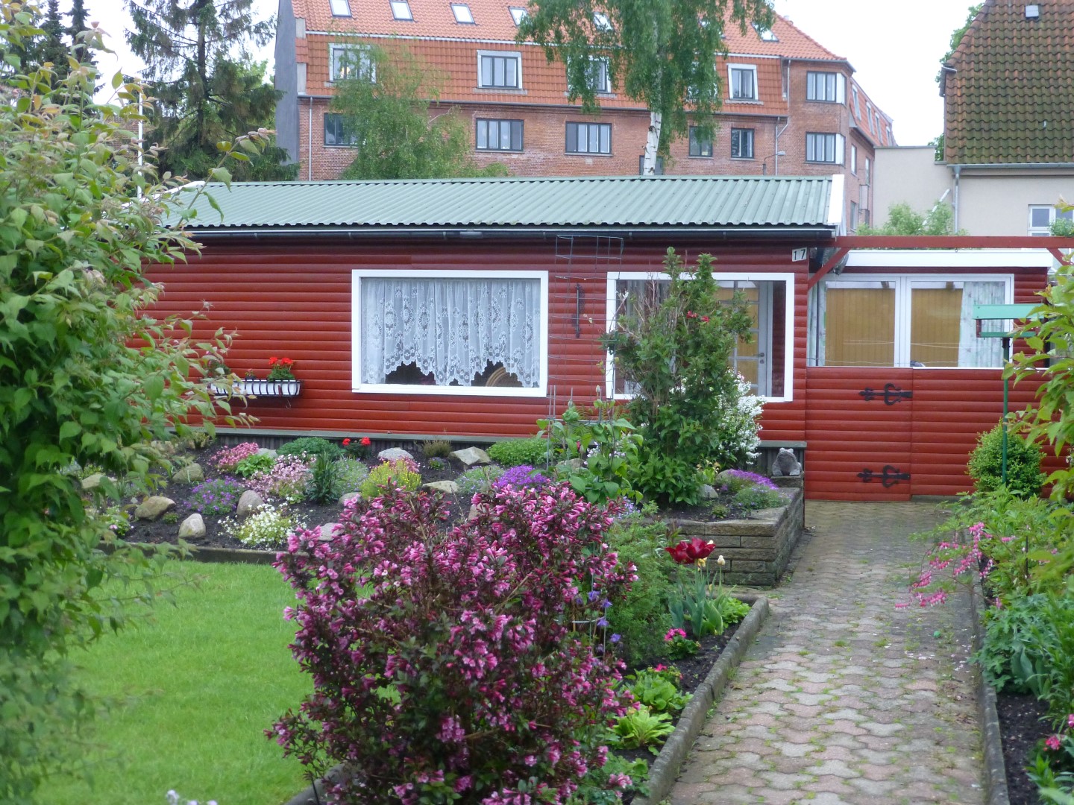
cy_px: 402
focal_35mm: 49
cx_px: 537
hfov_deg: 38.9
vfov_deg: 29.7
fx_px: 1520
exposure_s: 1/60
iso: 400
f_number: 4.2
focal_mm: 8.5
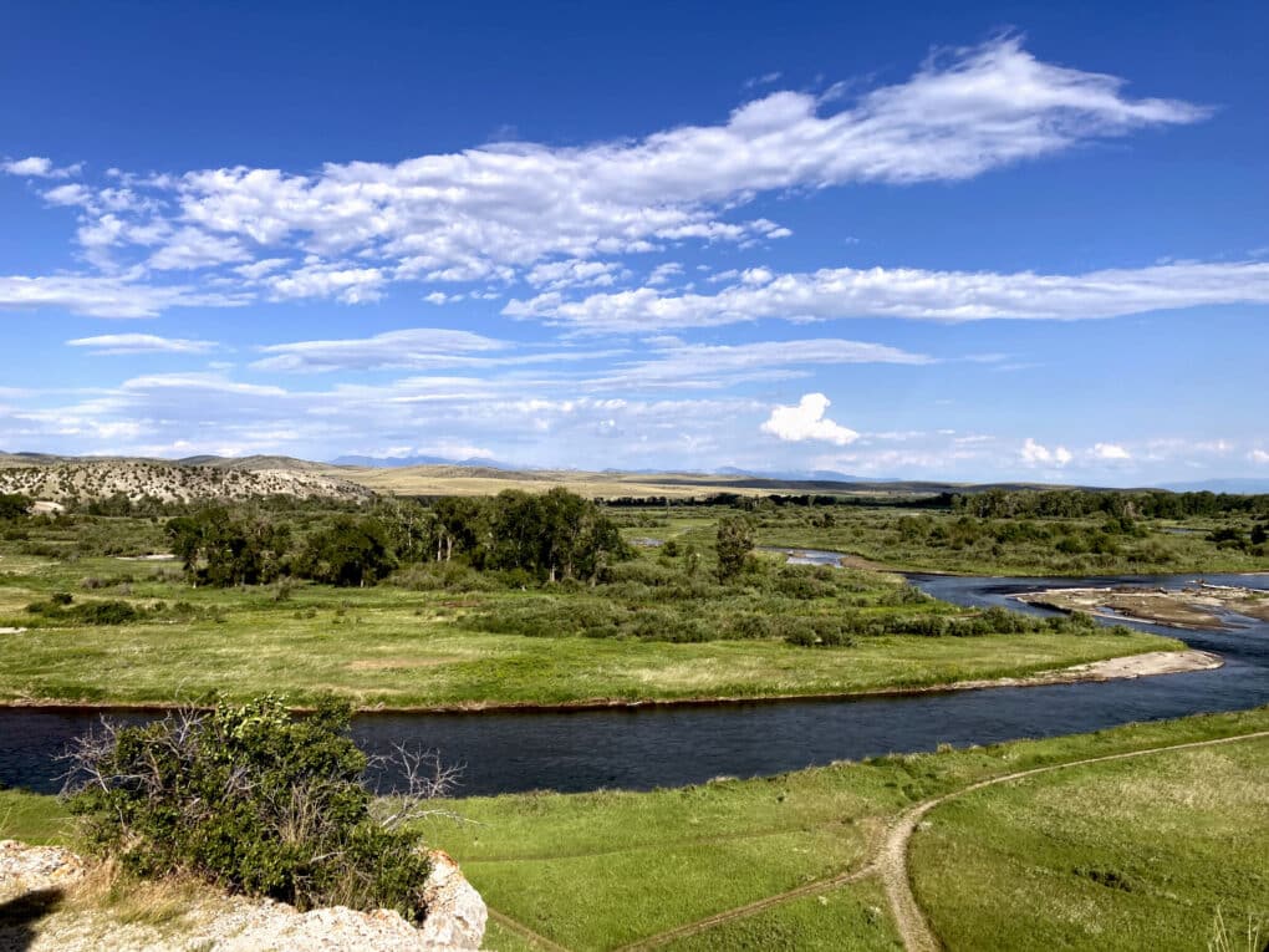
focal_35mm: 28
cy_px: 476
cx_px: 634
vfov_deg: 49.7
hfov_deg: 63.4
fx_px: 1026
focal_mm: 3.99
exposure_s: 1/2667
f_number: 1.8
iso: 20
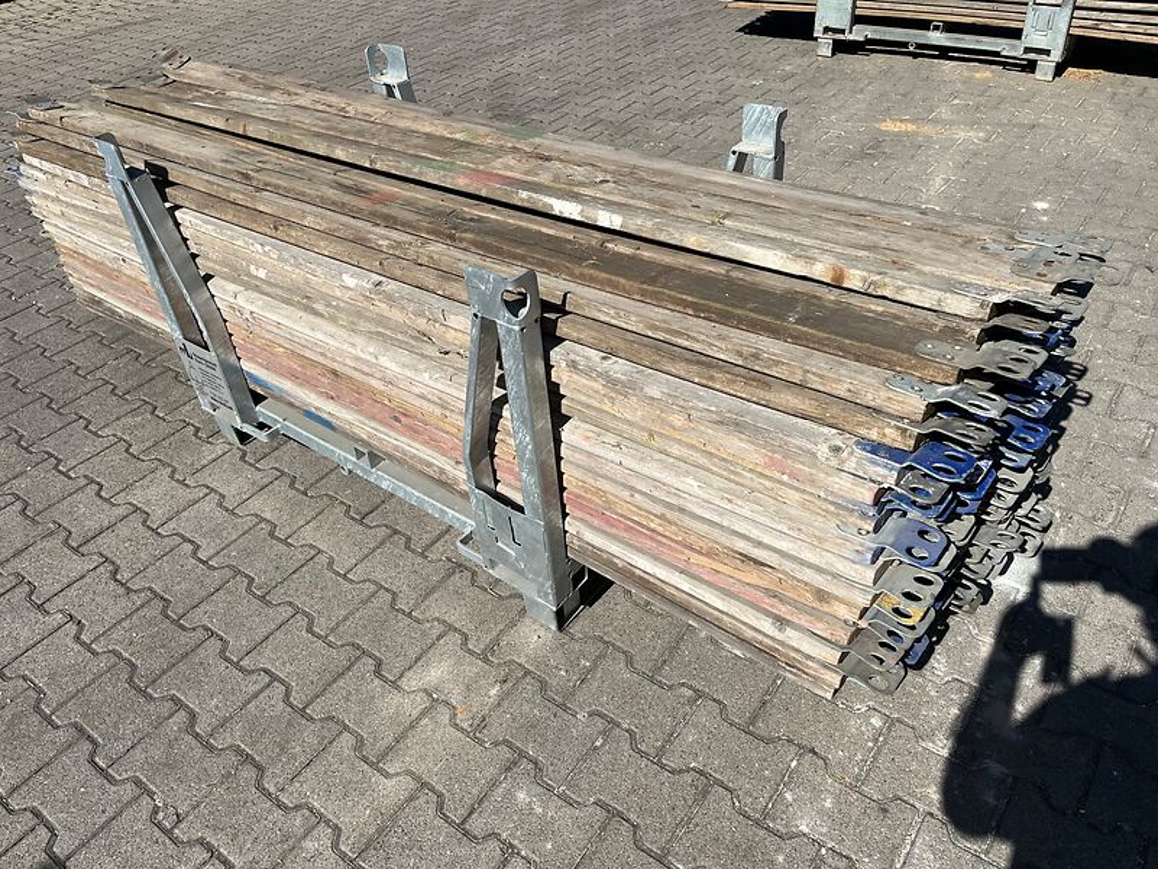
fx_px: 870
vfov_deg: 53.1
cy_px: 434
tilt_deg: -38.7
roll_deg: +3.9
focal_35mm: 26
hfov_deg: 67.3
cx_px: 579
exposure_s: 1/4149
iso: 50
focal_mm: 5.1
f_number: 1.6
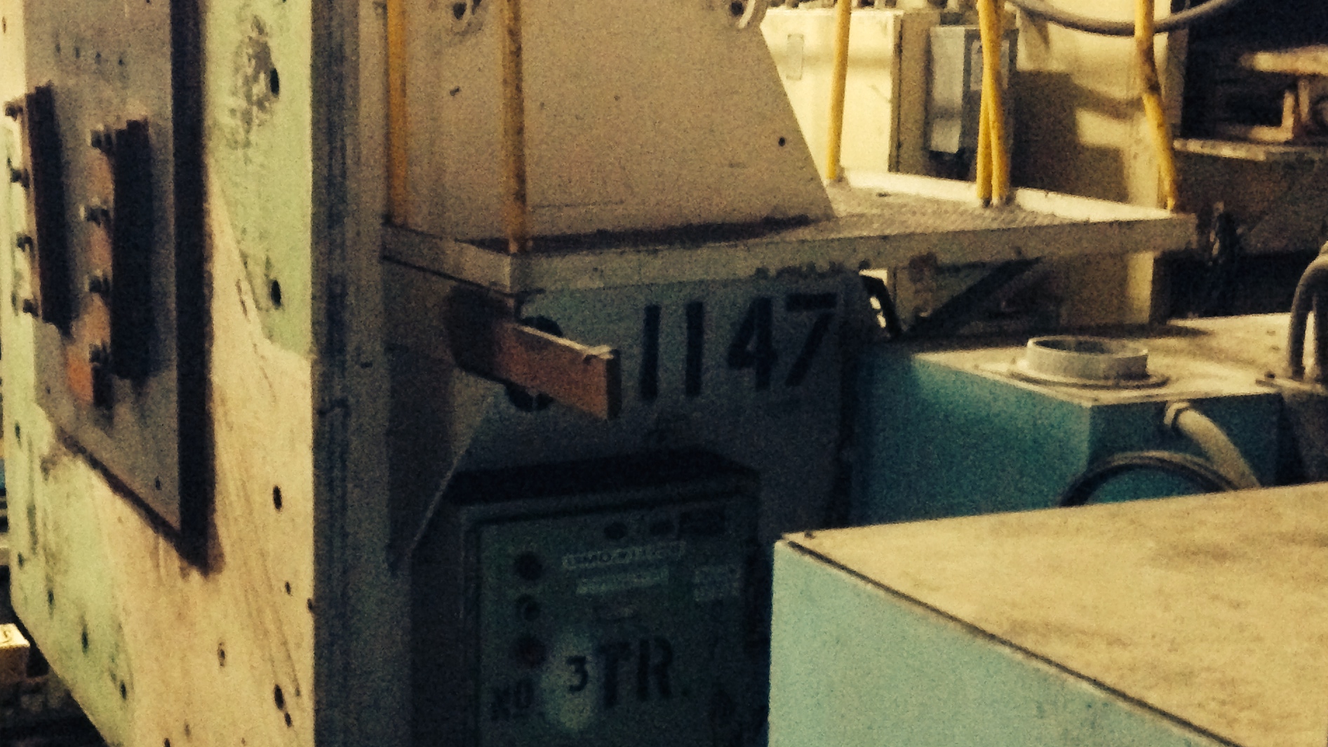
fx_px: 2183
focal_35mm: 62
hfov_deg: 33.6
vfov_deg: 19.4
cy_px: 281
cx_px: 477
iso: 800
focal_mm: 4.12
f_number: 2.4
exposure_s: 1/15
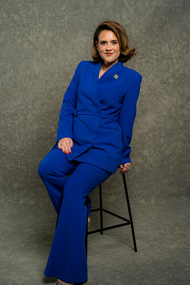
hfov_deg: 24.6
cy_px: 142
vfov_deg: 36.2
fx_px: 435
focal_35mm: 55
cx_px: 95
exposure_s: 1/160
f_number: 4
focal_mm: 55
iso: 125
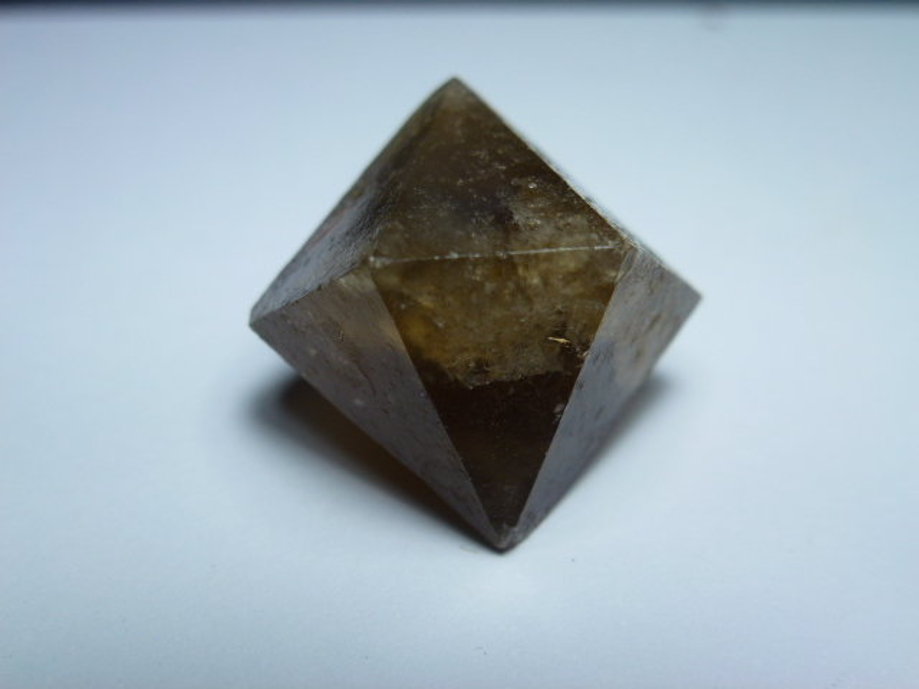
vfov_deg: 29.7
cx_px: 460
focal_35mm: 49
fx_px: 1301
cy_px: 344
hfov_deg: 38.9
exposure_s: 1/250
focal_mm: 8.7
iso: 100
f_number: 4.1
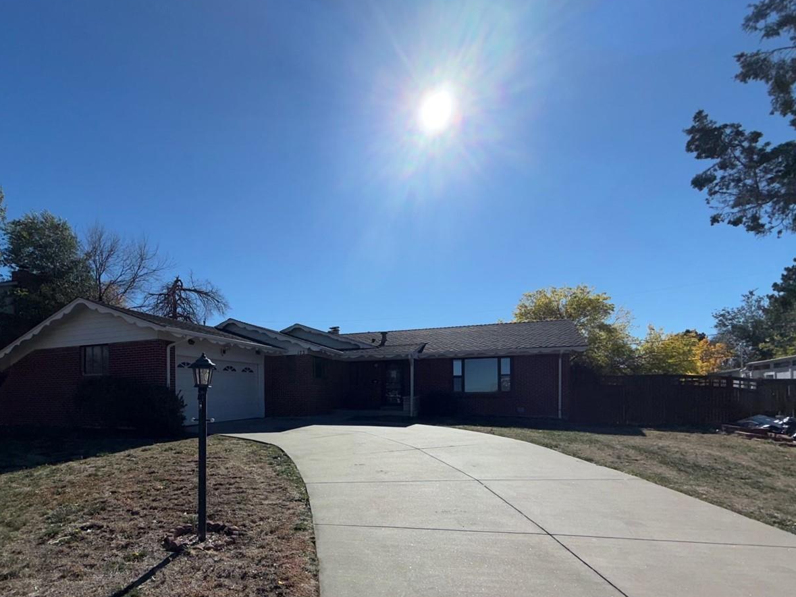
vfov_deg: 66.9
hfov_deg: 83.4
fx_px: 437
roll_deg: +1.1
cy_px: 396
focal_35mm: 19
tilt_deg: -0.6
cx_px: 311
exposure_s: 1/3125
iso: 16
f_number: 2.2
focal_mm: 2.22
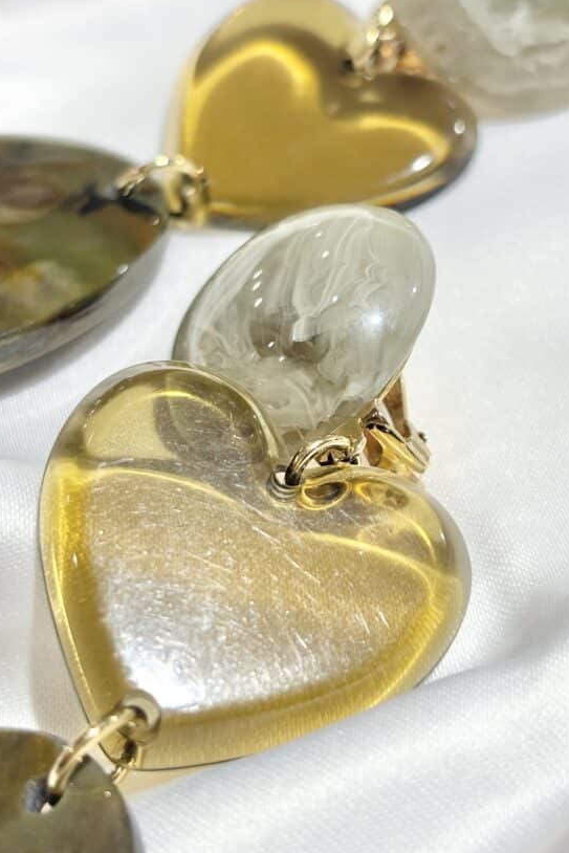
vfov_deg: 29.6
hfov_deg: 20.0
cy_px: 393
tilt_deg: -30.7
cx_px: 354
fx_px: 1611
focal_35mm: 68
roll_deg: +5.6
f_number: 1.6
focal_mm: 5.96
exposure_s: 1/169
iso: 32
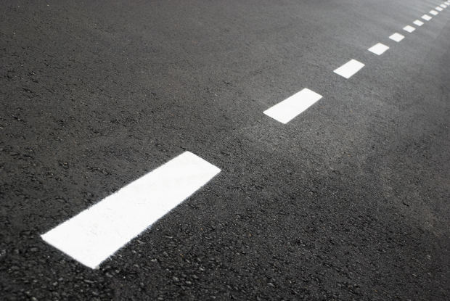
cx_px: 225
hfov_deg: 27.0
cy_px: 150
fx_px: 939
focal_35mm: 75
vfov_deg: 18.2
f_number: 8
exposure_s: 1/80
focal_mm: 50
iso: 200
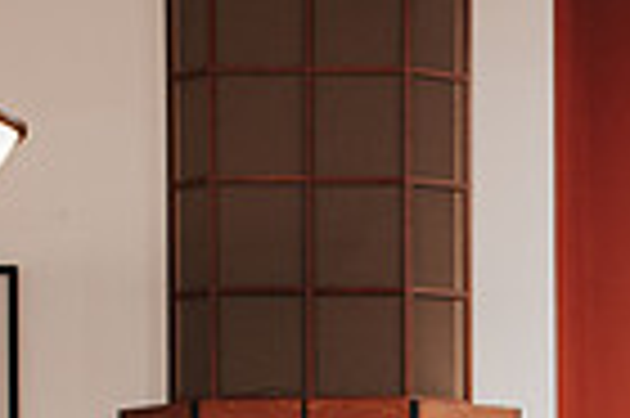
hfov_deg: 9.4
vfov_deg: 6.2
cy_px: 1091
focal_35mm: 208
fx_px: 3636
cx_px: 1130
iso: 640
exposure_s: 1/125
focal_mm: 35
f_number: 2.8
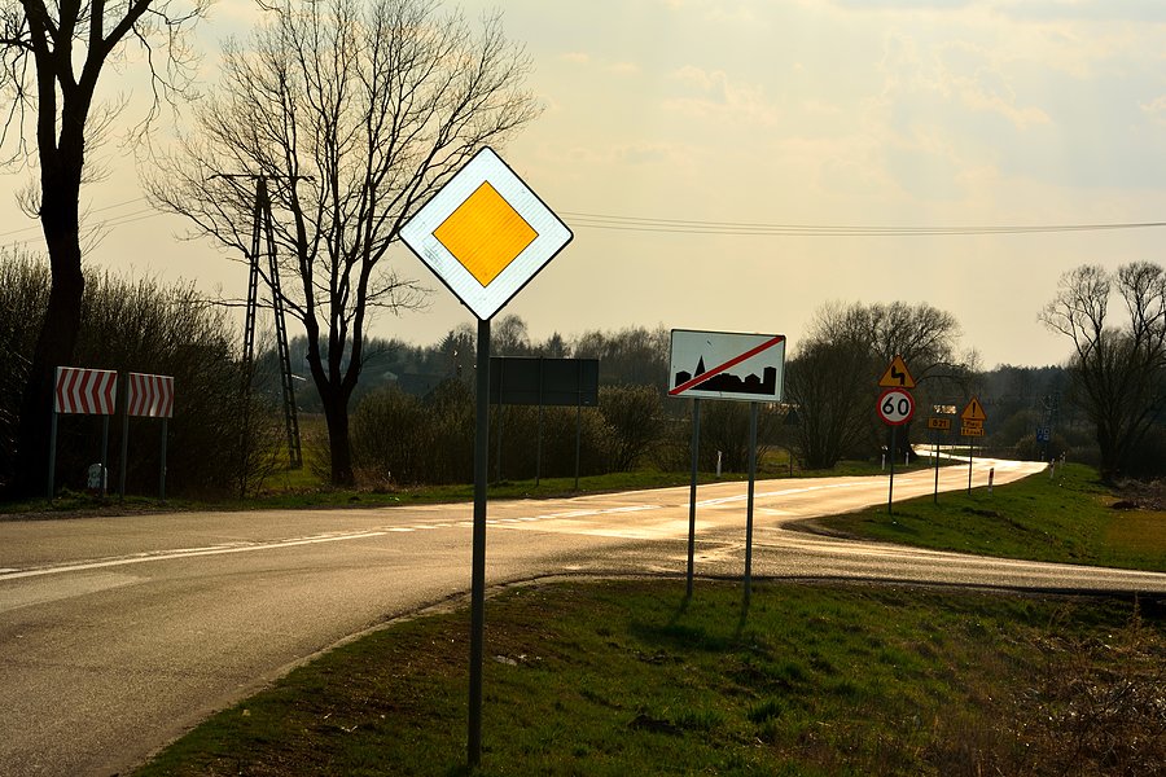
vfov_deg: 11.4
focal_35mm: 120
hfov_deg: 17.1
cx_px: 583
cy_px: 388
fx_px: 3886
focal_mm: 80
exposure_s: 1/200
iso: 100
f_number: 13
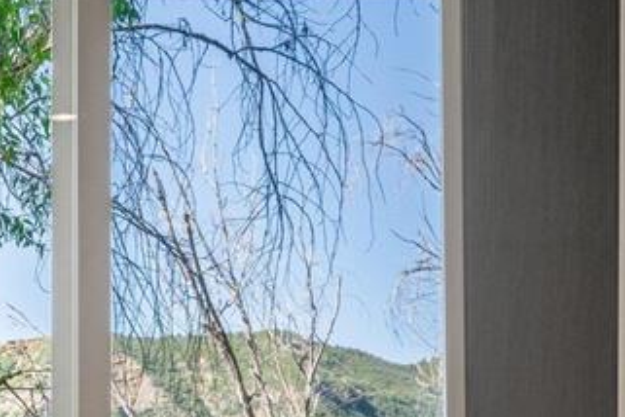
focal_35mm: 102
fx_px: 1771
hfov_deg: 19.5
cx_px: 12
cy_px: 656
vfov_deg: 12.6
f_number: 8
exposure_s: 1/60
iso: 800
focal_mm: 32
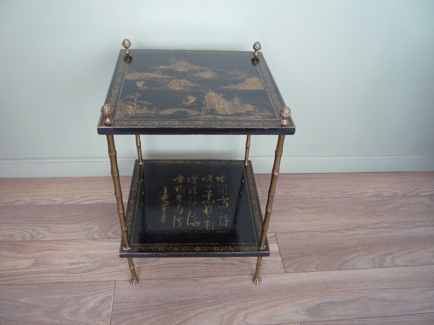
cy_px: 162
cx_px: 217
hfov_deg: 60.0
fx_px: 376
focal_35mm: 30
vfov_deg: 46.8
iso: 400
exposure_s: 1/20
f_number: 3.3
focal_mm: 5.2
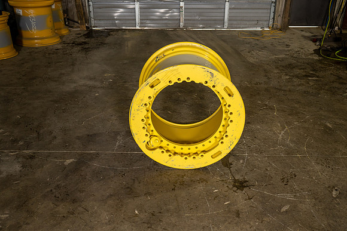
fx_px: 328
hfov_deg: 55.8
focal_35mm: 34
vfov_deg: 38.9
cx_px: 174
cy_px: 116
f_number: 5.6
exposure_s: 1/80
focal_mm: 34
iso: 800
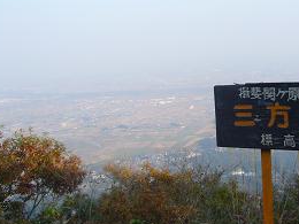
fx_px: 492
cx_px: 210
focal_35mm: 57
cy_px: 107
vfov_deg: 25.7
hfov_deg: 33.3
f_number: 5.6
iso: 80
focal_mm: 5.8
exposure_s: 1/160
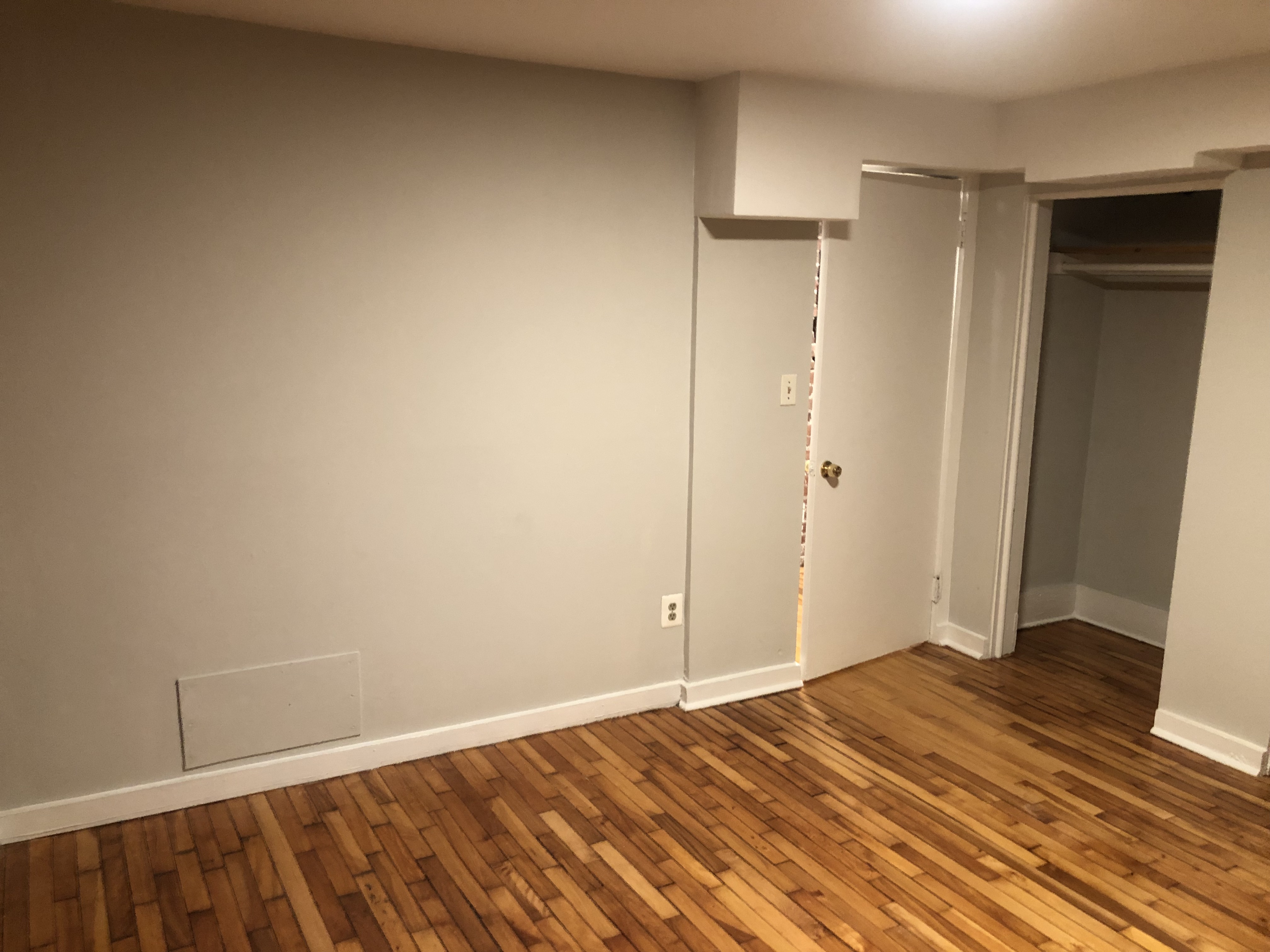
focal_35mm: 28
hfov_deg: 63.4
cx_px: 635
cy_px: 476
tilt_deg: -12.0
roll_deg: -0.4
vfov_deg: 49.7
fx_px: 1027
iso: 80
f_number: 1.8
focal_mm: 4
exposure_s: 1/15
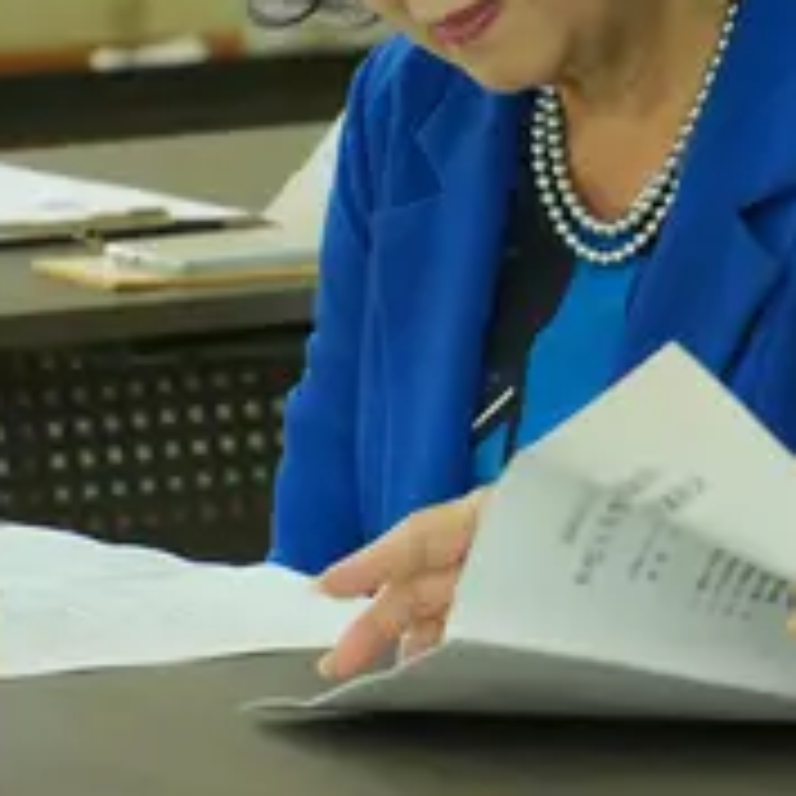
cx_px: 670
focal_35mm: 487
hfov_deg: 3.6
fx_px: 12675
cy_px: 110
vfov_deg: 3.6
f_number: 5.6
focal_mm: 135
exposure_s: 1/250
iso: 4000
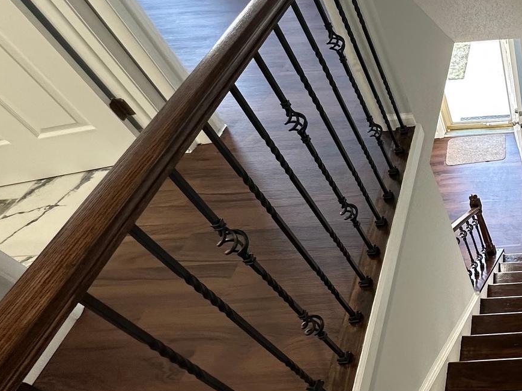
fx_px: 498
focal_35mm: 33
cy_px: 169
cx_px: 550
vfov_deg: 42.9
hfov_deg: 44.6
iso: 200
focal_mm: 2.22
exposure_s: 1/60
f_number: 2.2
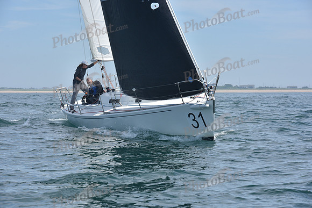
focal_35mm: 130
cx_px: 156
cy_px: 104
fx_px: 1127
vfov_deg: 10.6
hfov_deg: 15.8
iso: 250
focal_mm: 130
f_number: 10
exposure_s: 1/800
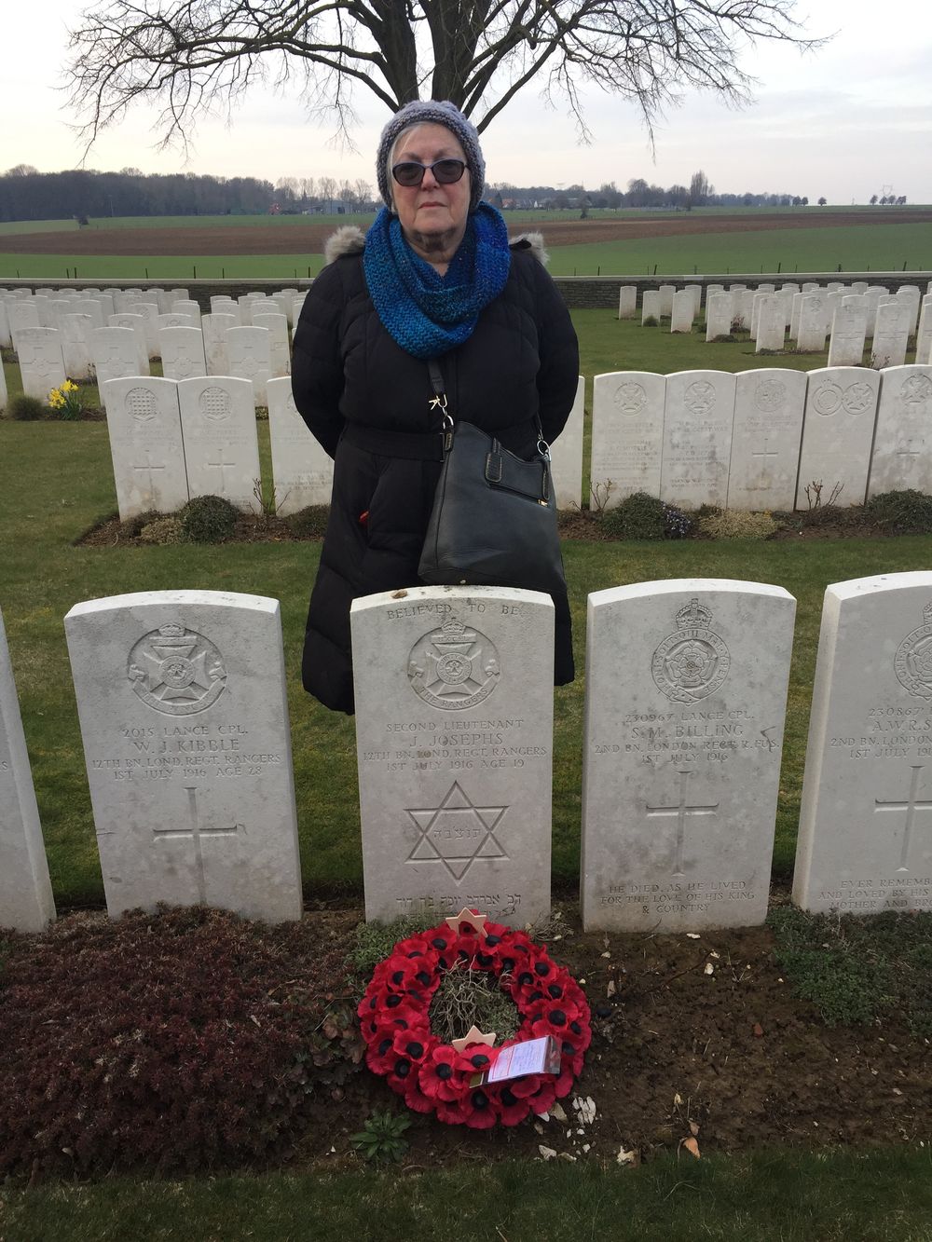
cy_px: 621
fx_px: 1041
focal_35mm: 29
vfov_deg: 61.7
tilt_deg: -19.0
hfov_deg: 48.2
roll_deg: +1.4
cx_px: 466
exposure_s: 1/113
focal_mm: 4.15
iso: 32
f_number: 2.2
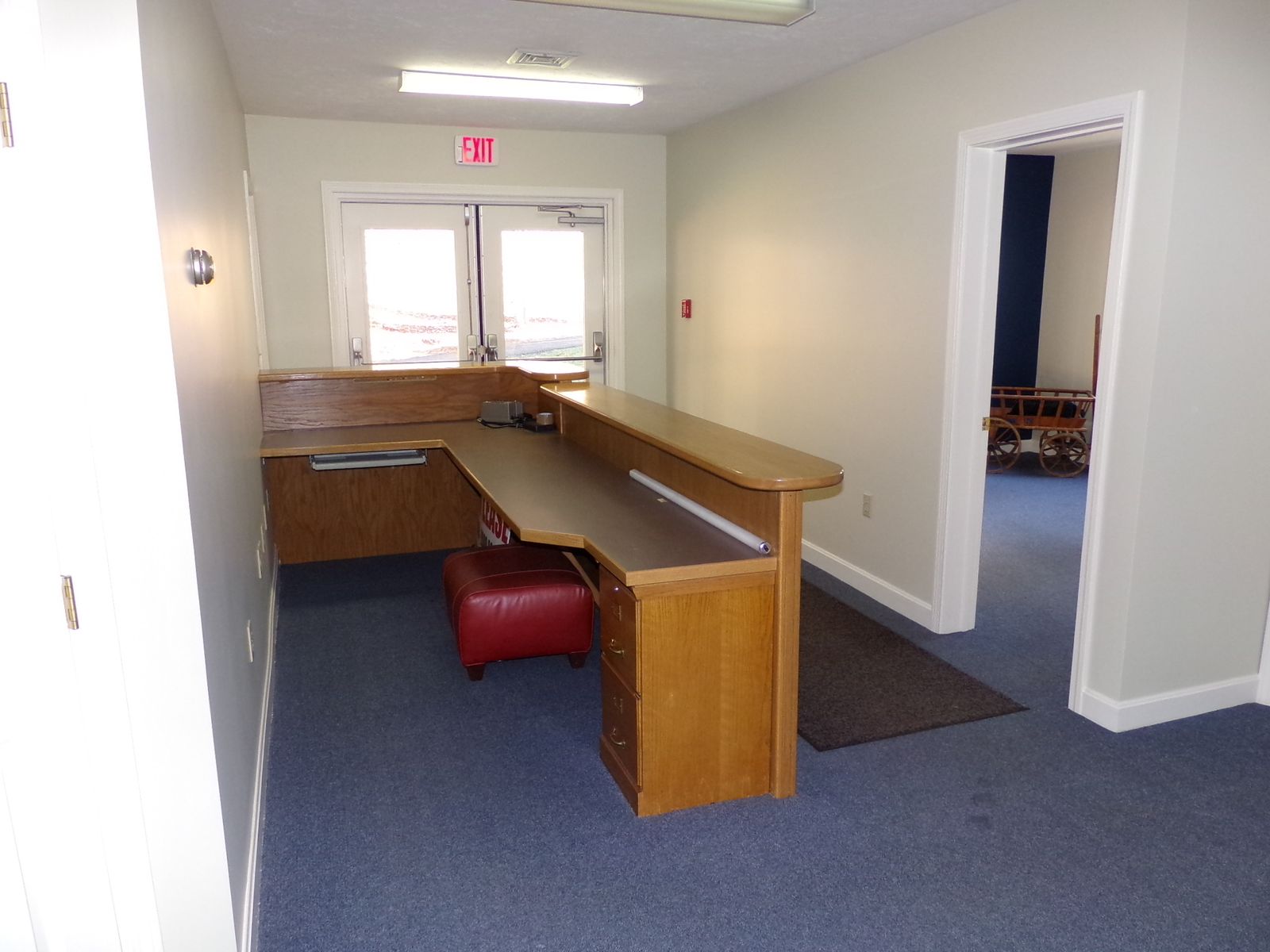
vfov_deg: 53.1
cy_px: 476
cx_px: 635
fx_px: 954
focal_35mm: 26
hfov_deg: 67.3
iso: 200
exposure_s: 1/34
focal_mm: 4.7
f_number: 3.2
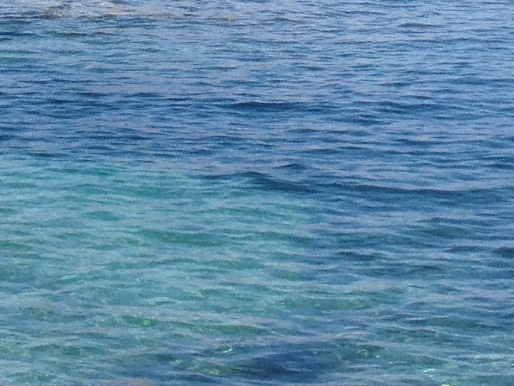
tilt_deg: -3.5
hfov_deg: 12.2
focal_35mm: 162
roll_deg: -0.5
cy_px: -148
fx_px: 2406
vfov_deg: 9.0
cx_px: 249
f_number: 2.4
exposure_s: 1/1672
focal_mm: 4.28
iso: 50
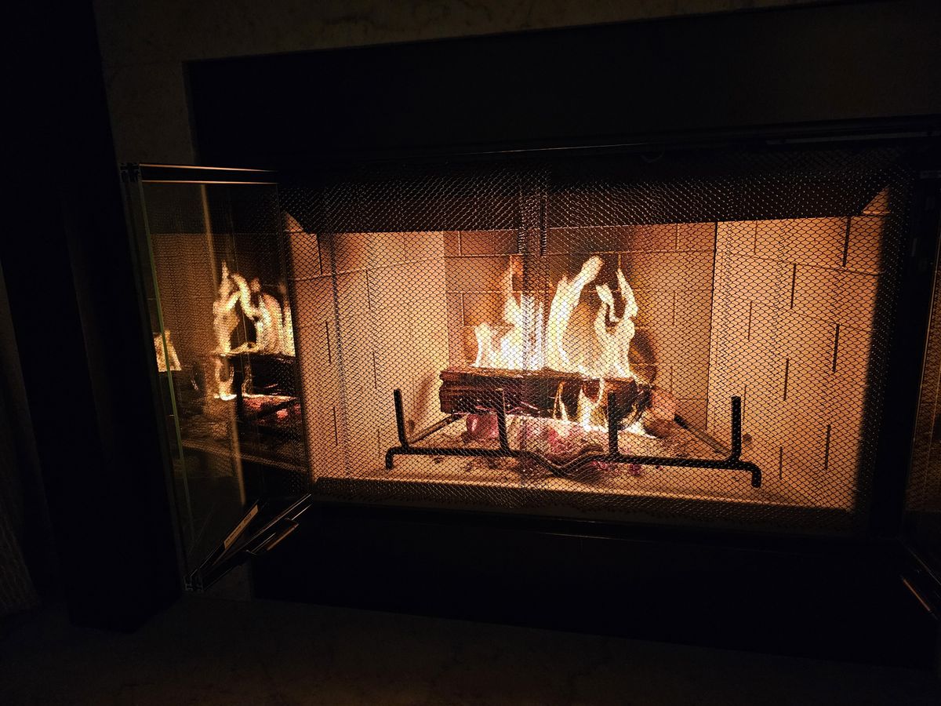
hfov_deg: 73.9
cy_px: 353
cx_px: 470
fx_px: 625
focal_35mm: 23
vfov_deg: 58.9
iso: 640
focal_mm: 6.3
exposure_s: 1/60
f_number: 1.7
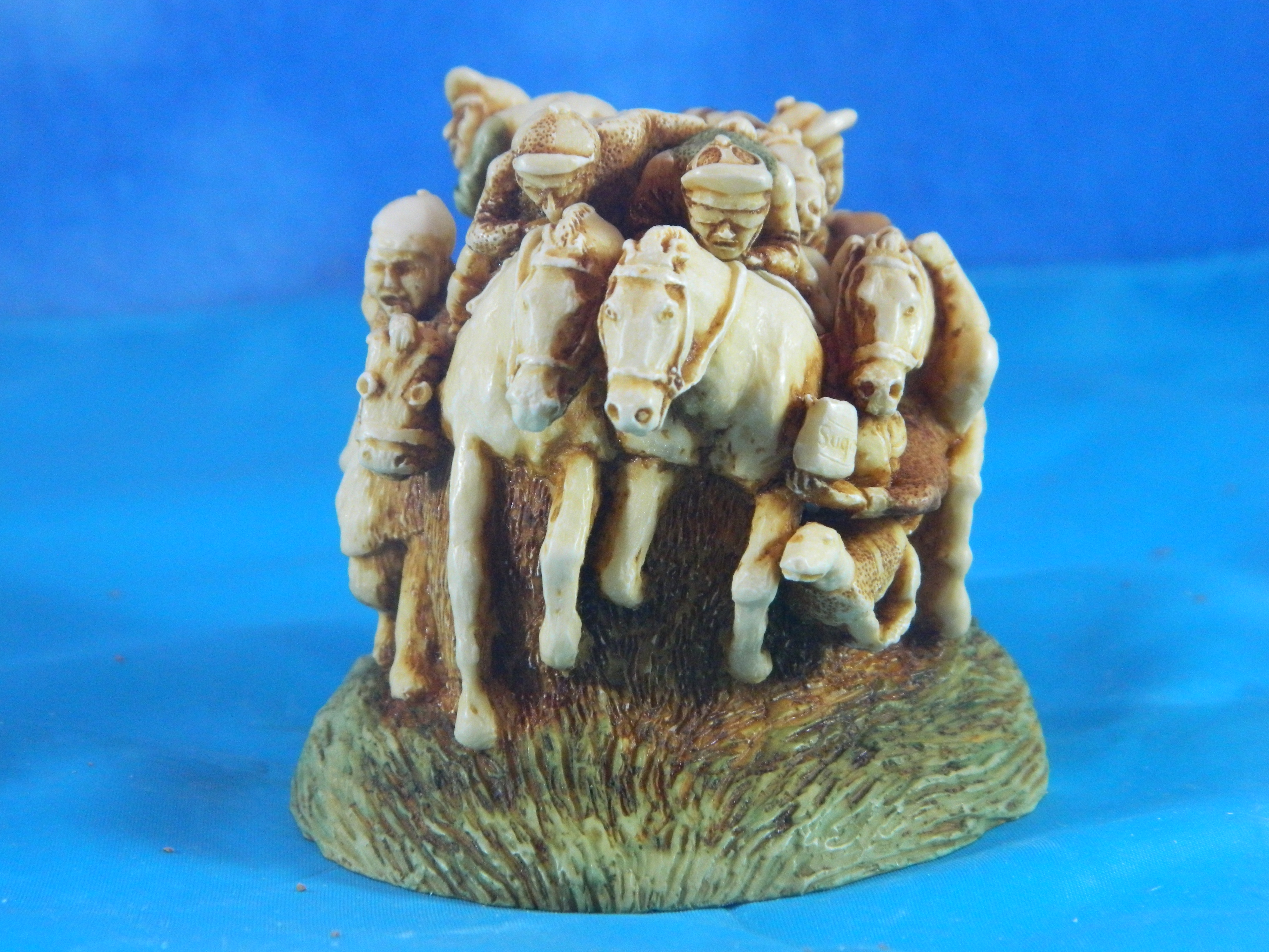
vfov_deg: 14.4
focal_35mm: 103
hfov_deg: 19.1
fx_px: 3776
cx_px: 634
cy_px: 476
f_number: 4.5
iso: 400
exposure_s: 1/25
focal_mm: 18.6
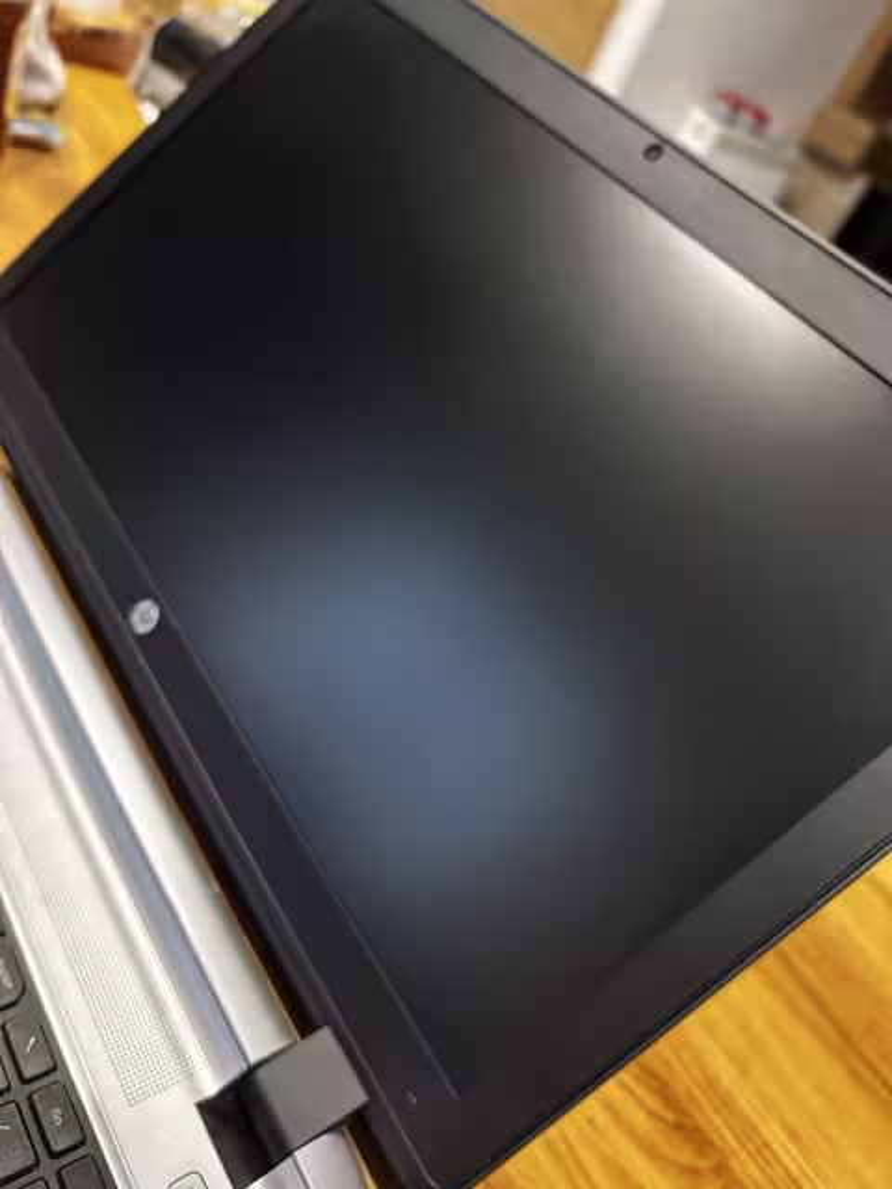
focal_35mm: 26
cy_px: 594
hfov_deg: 53.1
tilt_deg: -34.4
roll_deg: -30.3
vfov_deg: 67.3
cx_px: 446
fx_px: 893
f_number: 1.5
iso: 640
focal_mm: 5.7
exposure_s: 1/39
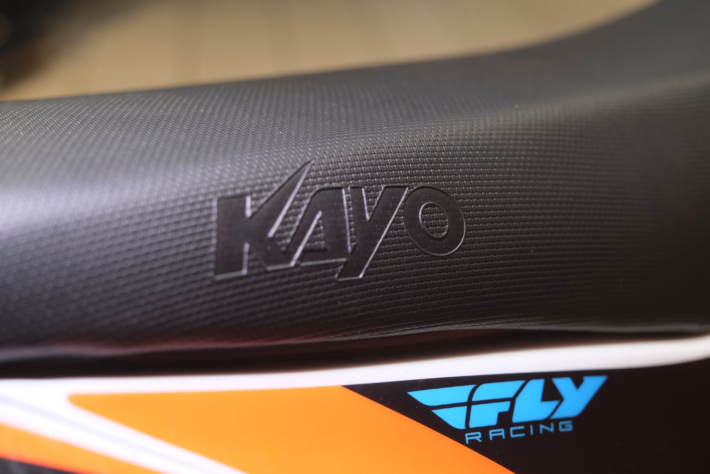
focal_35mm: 49
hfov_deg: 40.3
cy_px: 237
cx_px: 355
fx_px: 966
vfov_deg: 27.5
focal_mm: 32.5
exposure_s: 1/160
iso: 1600
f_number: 4
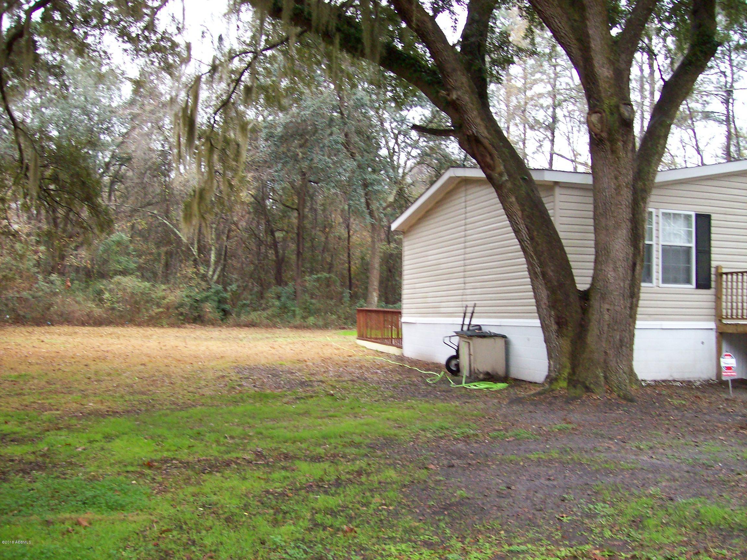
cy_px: 280
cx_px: 374
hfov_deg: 51.4
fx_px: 777
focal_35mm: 36
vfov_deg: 39.7
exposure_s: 1/64
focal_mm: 6
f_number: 2.7
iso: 140
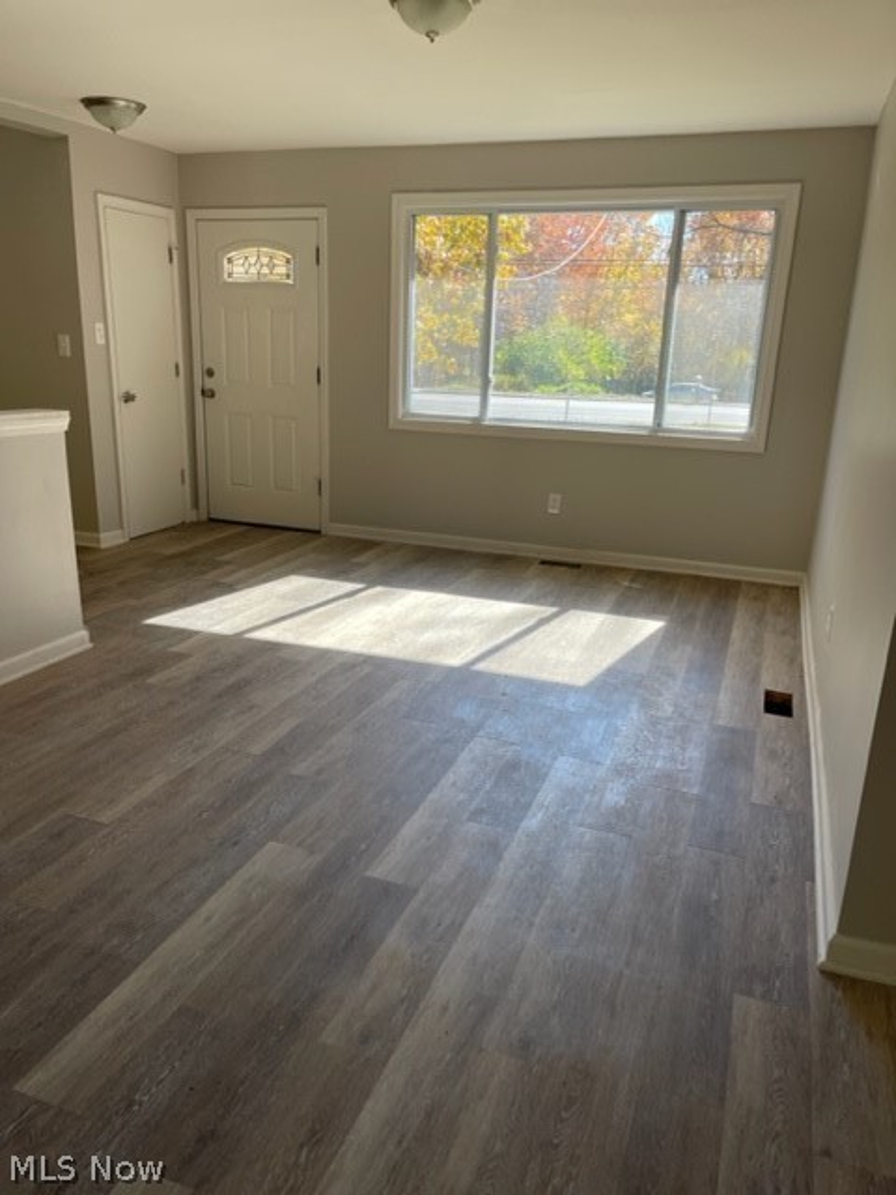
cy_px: 598
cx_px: 448
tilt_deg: -13.2
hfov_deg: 53.1
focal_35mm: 26
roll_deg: -1.0
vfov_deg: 67.3
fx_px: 897
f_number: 1.6
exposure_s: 1/391
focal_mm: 5.1
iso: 32
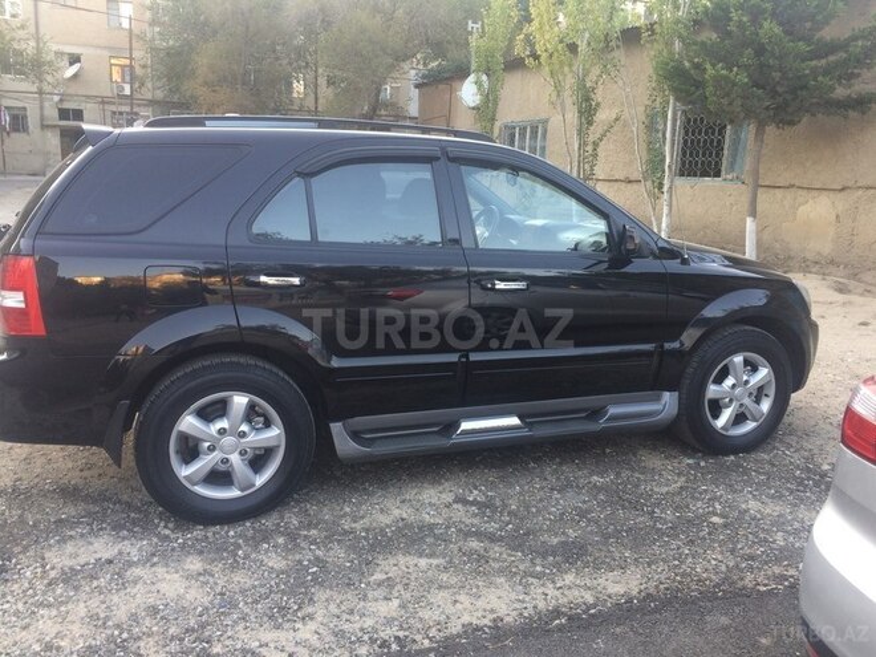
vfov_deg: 48.2
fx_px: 734
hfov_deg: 61.7
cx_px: 438
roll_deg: -0.6
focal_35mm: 29
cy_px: 328
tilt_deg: -12.3
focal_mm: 4.15
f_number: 2.2
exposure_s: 1/50
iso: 32
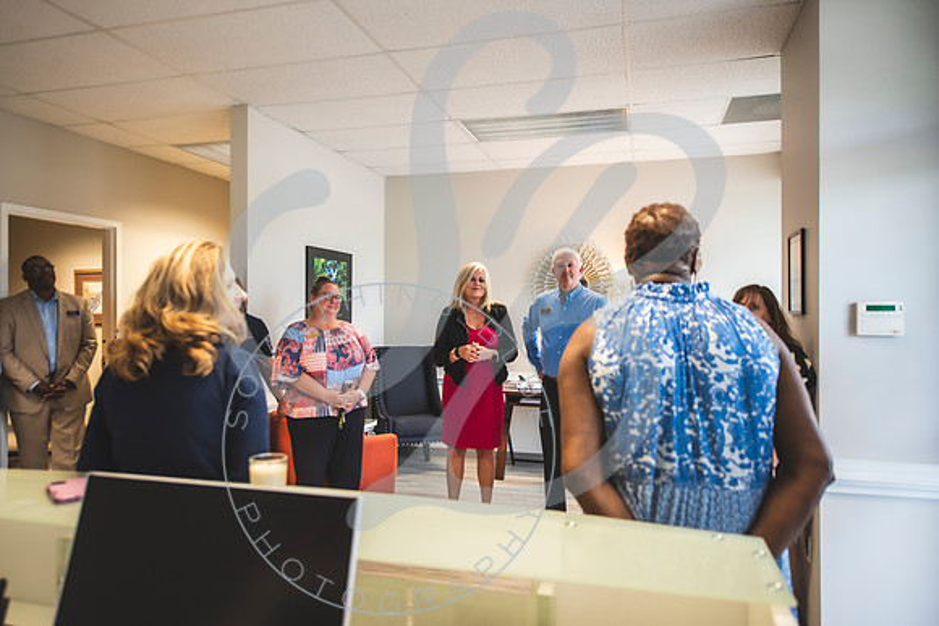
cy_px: 313
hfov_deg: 72.7
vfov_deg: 52.3
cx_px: 470
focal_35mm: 24
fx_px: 638
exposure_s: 1/200
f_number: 2.8
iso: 800
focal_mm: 24
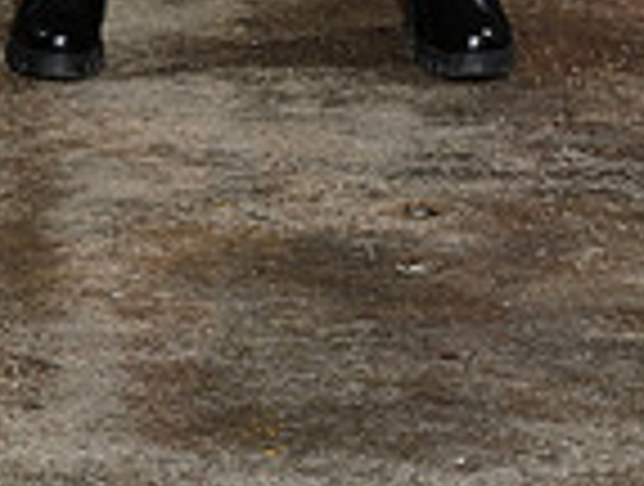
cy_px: -738
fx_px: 5073
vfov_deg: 5.3
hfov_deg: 7.3
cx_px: 437
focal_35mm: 272
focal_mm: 70
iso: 1000
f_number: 6.3
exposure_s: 1/160
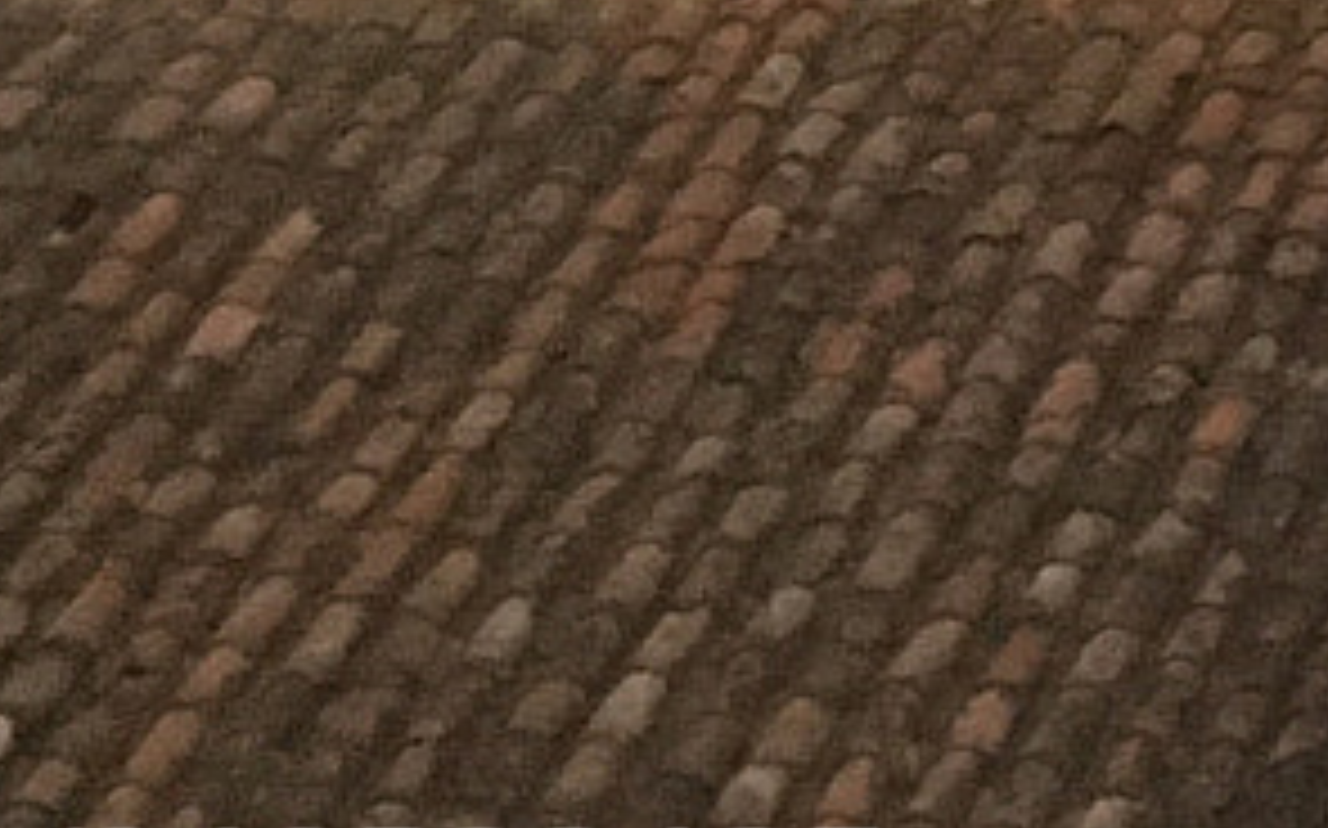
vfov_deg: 7.2
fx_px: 6041
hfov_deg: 11.9
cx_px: 2129
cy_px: -1467
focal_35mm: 167
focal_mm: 4.15
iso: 320
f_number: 2.2
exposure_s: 1/15
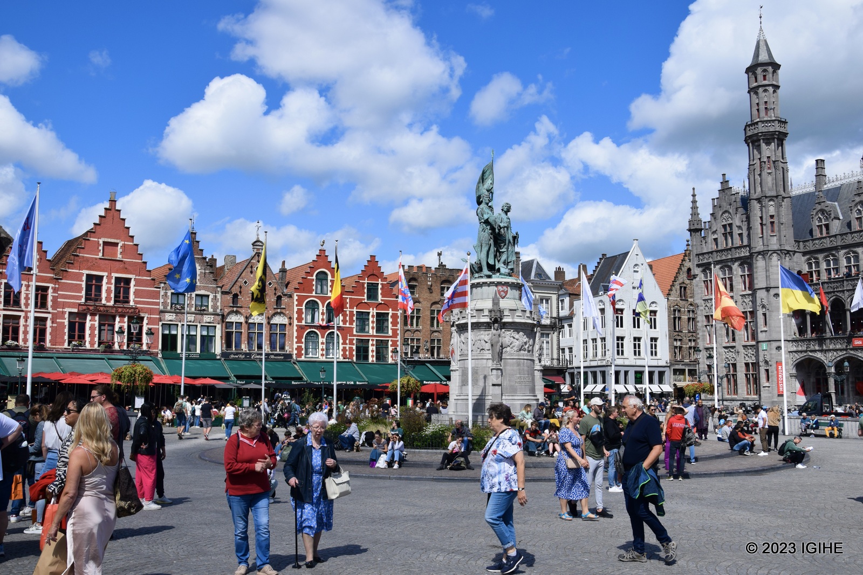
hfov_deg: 57.2
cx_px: 432
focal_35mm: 33
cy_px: 288
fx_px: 791
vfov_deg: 40.0
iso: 200
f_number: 10
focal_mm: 22
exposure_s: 1/400
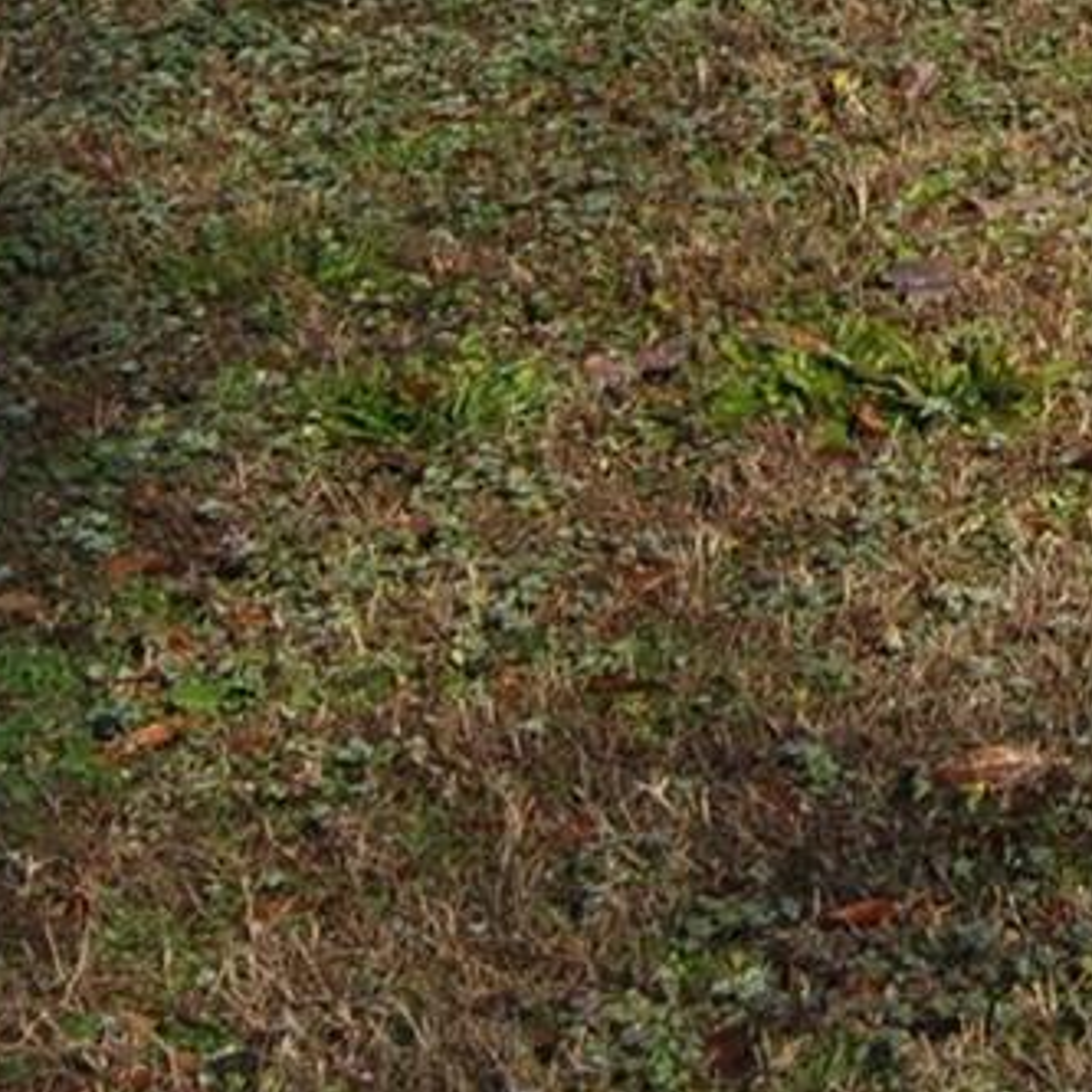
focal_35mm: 181
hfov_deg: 9.3
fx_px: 6446
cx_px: 1895
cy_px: -961
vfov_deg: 9.2
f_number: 11
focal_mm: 23
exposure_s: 1/200
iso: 100
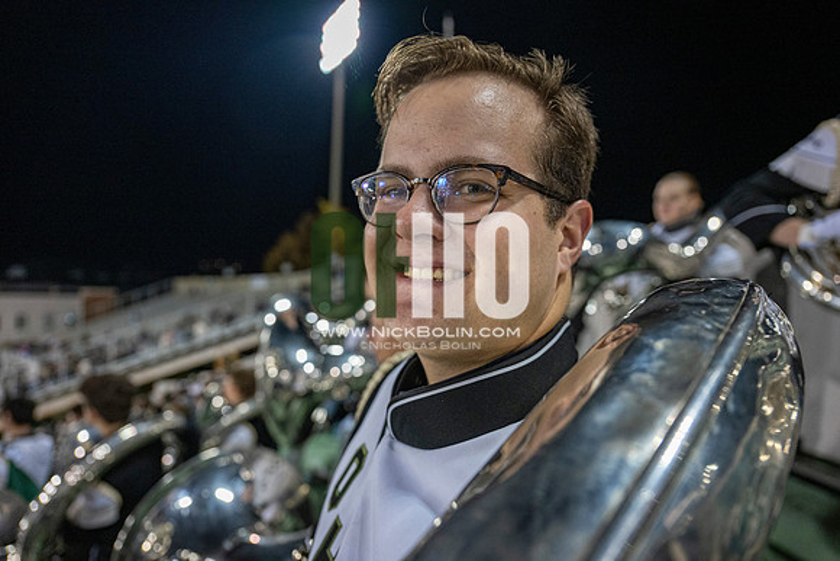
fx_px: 560
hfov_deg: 73.7
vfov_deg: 53.2
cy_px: 280
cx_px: 420
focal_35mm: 24
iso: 2000
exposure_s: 1/500
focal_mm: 24
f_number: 3.2
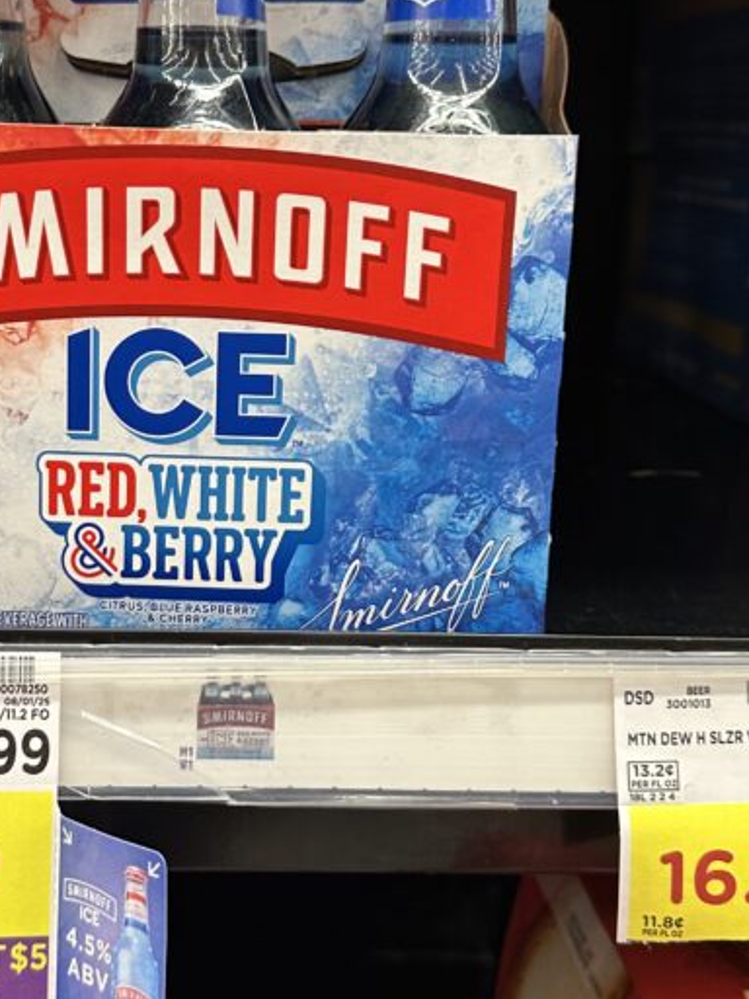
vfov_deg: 39.6
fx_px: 1385
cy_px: 425
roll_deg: -2.6
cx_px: 220
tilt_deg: -10.0
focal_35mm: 48
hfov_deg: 29.9
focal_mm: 6.86
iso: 200
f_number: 1.78
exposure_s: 1/121
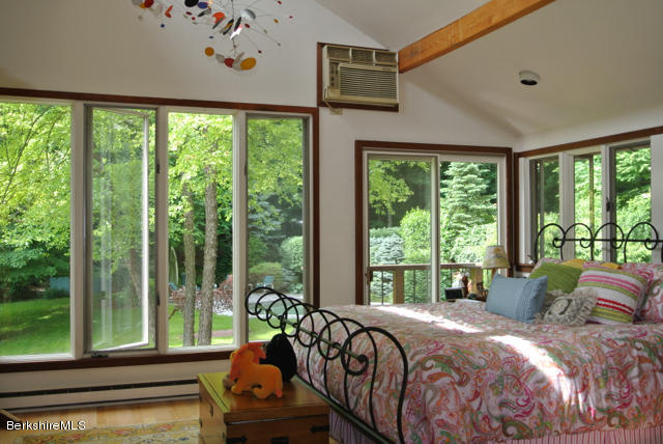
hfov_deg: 53.1
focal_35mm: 36
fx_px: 664
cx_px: 332
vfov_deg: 36.9
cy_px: 222
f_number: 4
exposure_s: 1/60
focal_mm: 13.6
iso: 100
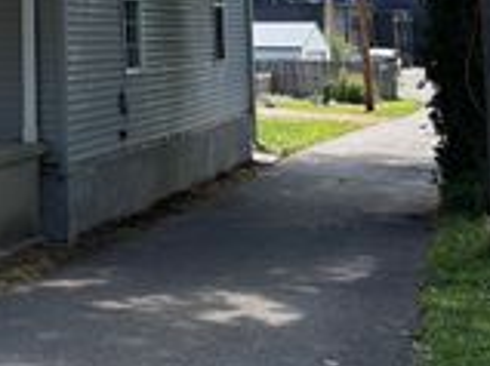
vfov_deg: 16.8
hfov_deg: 21.5
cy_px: -128
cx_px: -148
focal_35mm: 82
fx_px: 1160
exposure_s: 1/1393
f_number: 1.6
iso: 64
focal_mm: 5.96
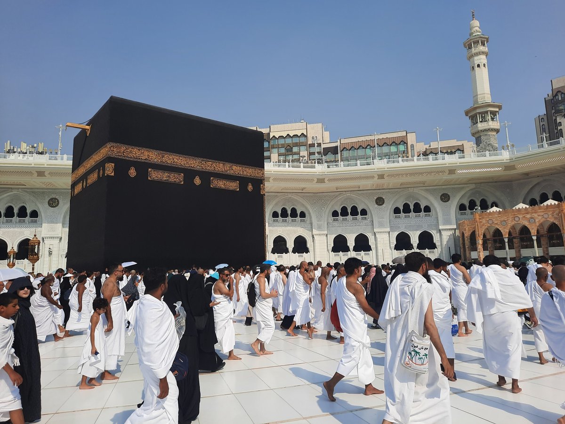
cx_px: 282
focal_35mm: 25
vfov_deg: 54.9
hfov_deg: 69.4
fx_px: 408
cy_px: 212
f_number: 2
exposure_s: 1/1869
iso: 32
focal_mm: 4.6
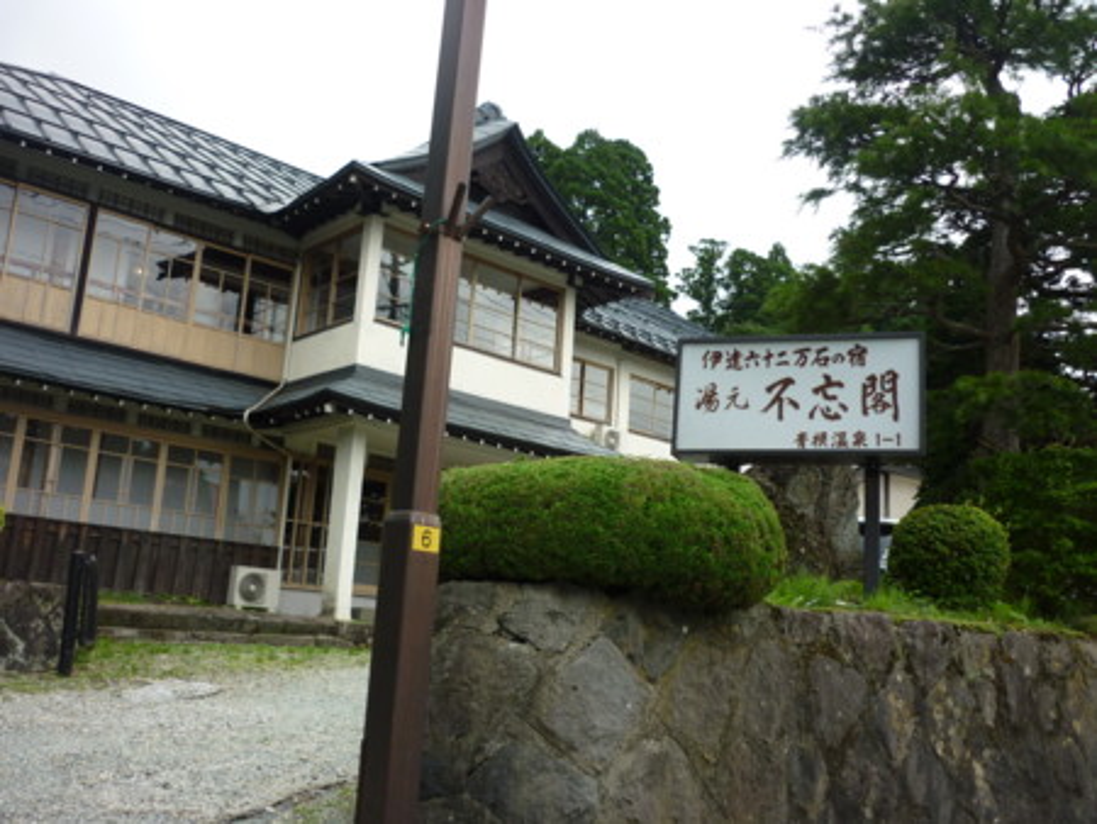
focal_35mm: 33
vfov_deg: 43.0
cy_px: 412
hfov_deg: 55.3
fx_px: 1046
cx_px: 548
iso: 80
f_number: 2.8
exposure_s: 1/400
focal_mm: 5.5
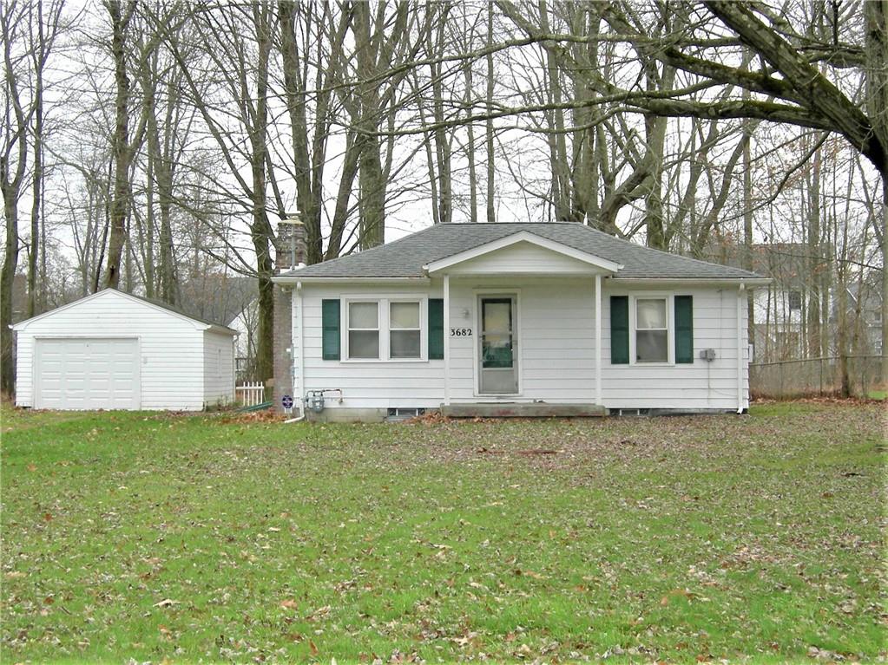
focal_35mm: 57
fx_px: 1462
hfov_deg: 33.8
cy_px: 332
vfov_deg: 25.7
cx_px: 444
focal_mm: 11.9
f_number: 4.7
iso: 64
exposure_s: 1/124
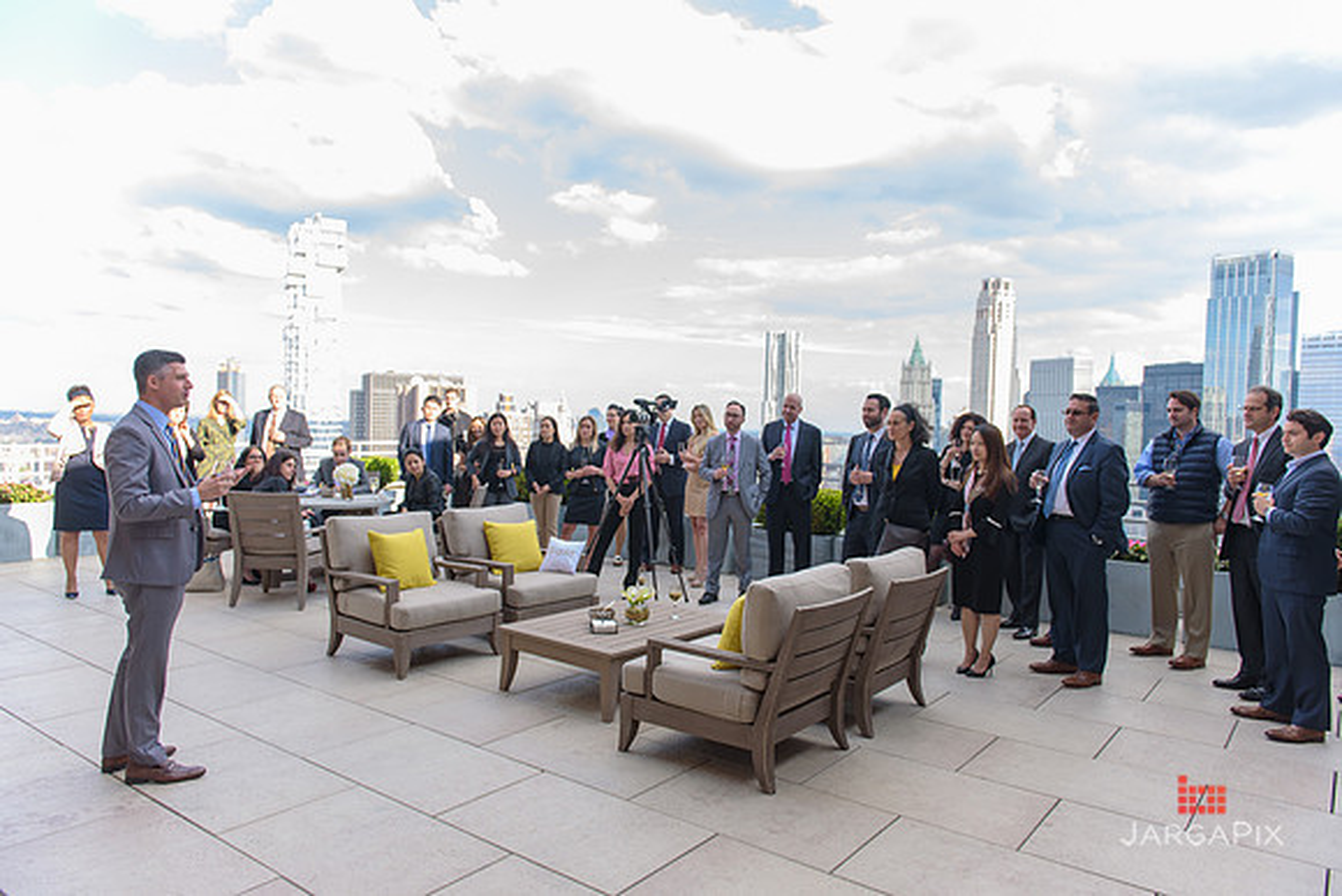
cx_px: 671
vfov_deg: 53.2
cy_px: 448
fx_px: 895
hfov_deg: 73.7
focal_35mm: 24
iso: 400
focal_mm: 24
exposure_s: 1/500
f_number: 3.2
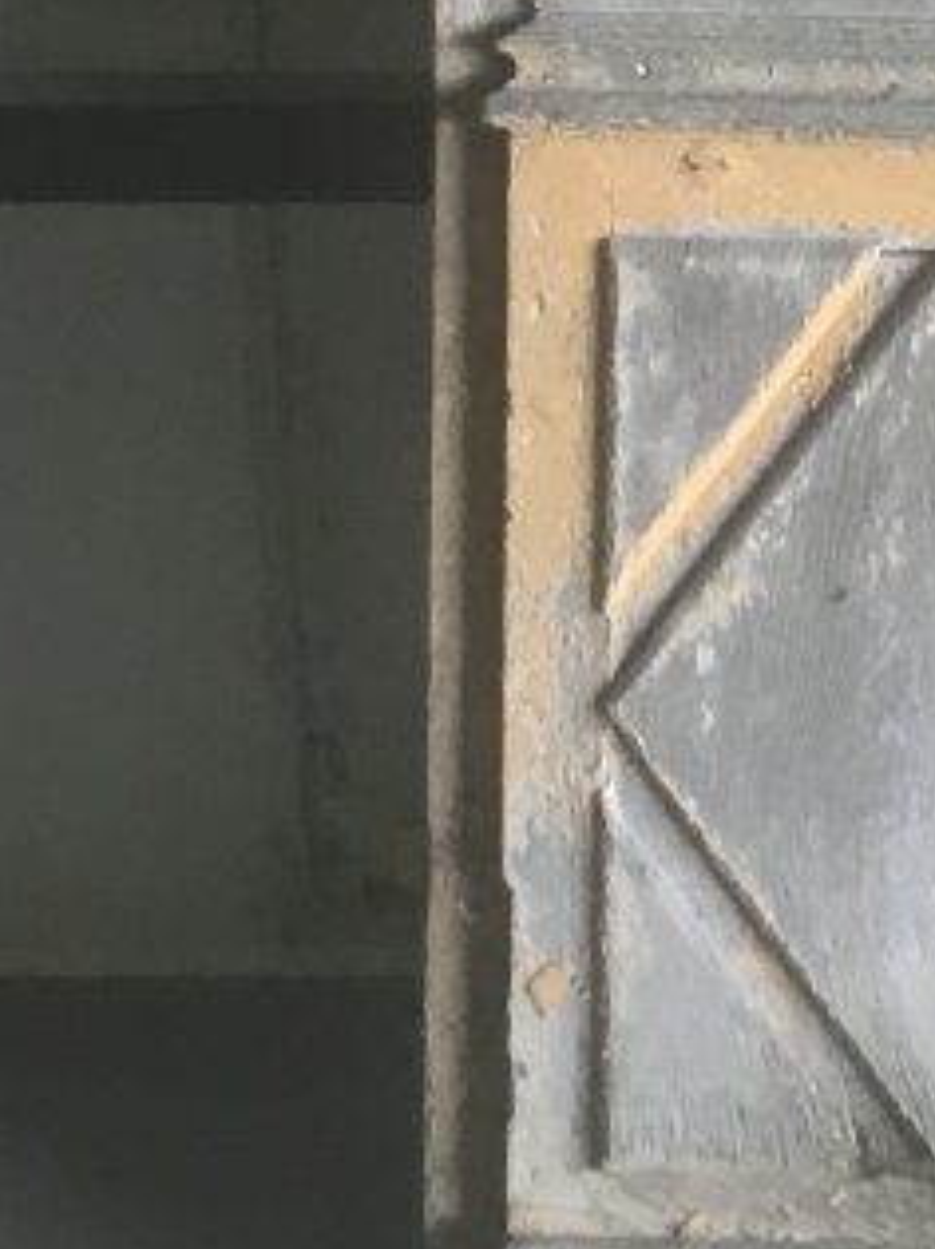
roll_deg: +0.3
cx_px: 1367
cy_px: -424
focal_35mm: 118
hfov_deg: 12.0
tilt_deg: -12.5
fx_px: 4253
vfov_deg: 15.8
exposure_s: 1/33
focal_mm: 3.3
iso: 40
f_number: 2.4
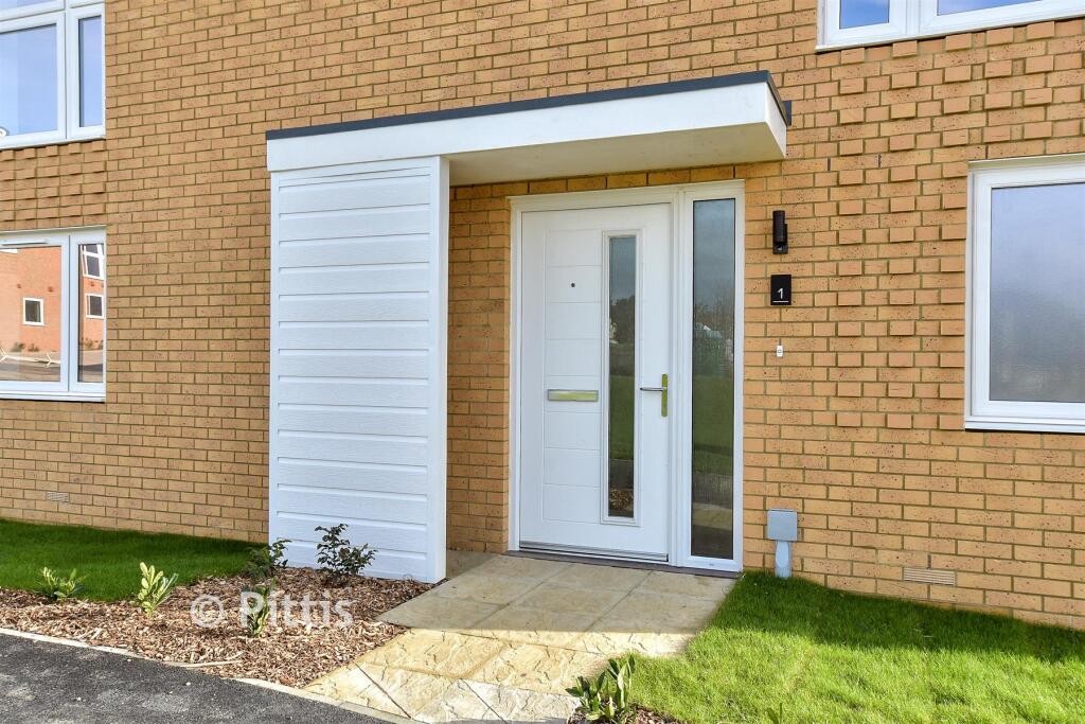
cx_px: 542
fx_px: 814
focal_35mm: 27
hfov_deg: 67.4
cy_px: 362
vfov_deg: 47.9
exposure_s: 1/100
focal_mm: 18
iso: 160
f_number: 8
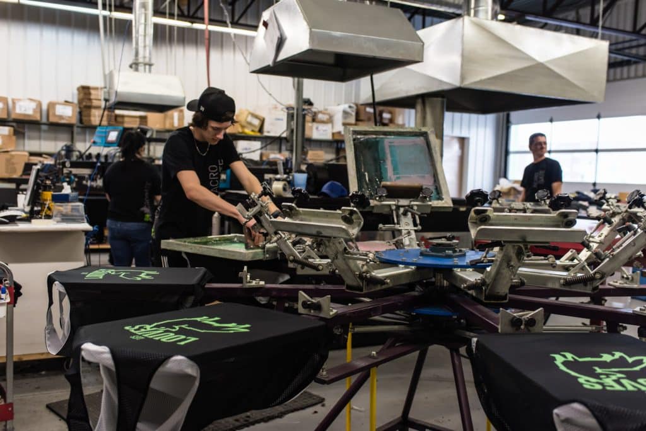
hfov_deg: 54.4
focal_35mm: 35
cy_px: 216
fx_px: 628
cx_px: 323
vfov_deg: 37.9
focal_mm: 35
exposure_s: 1/100
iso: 800
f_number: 3.5
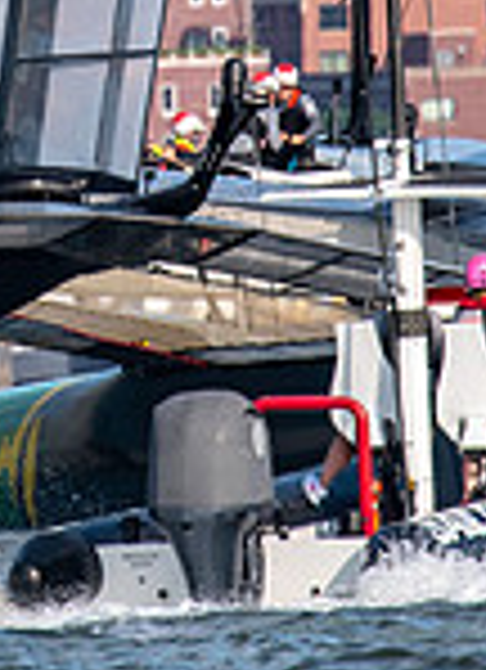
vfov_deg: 0.7
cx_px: -39
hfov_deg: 0.5
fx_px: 53281
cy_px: -81
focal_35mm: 2784
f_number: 5.6
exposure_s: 1/2000
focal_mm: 420
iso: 500
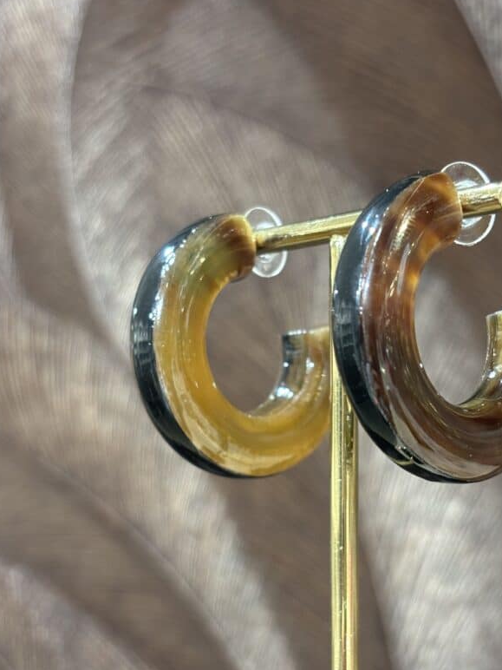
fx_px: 1334
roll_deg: -0.7
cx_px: 314
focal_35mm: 69
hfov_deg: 21.3
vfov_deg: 28.1
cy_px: 409
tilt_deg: +0.8
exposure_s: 1/50
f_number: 1.6
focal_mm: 5.96
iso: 100
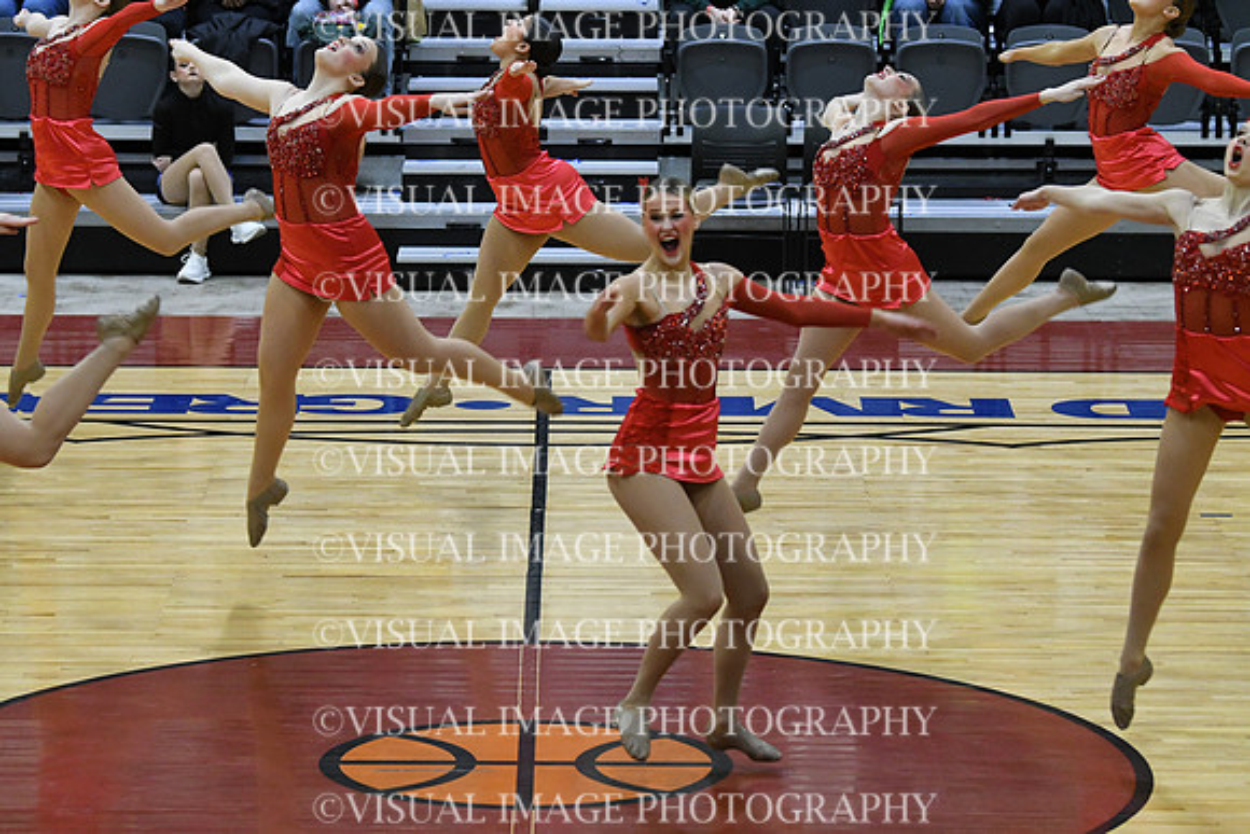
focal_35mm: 174
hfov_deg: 11.8
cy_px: 417
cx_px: 625
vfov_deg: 7.9
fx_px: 6043
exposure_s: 1/500
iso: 5000
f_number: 4
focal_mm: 116
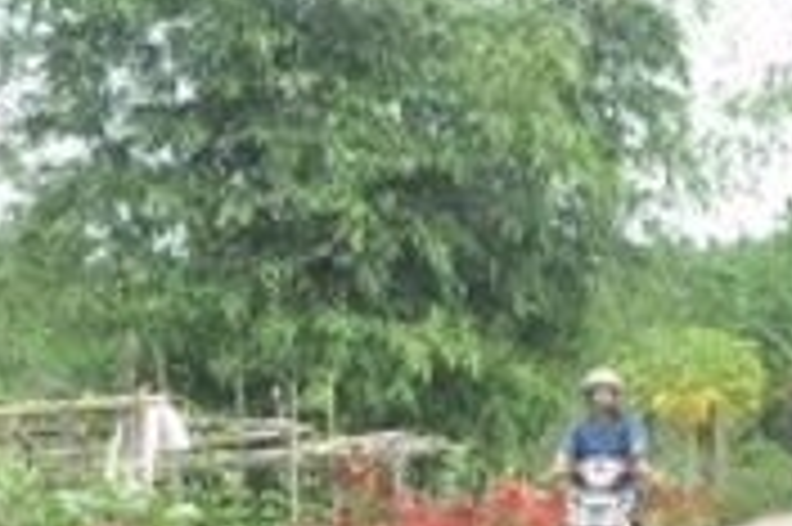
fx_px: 2703
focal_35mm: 123
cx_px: 1107
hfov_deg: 15.6
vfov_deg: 11.1
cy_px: 292
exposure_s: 1/200
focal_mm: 24
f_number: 25
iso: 2500
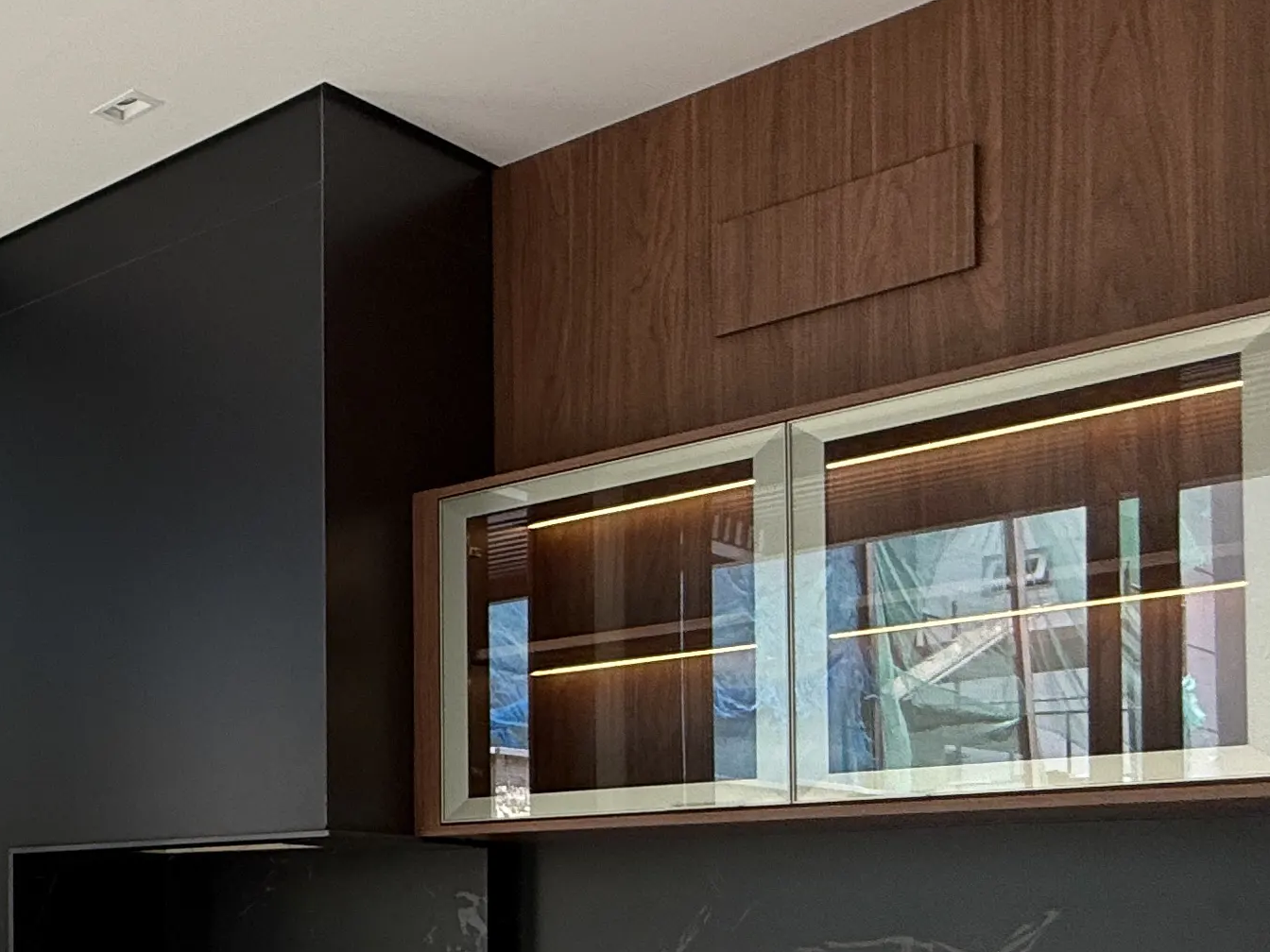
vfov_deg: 32.2
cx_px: -561
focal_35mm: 42
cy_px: 902
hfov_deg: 29.9
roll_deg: -0.5
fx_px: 1541
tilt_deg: +1.6
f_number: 2.2
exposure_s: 1/144
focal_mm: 2.22
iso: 50
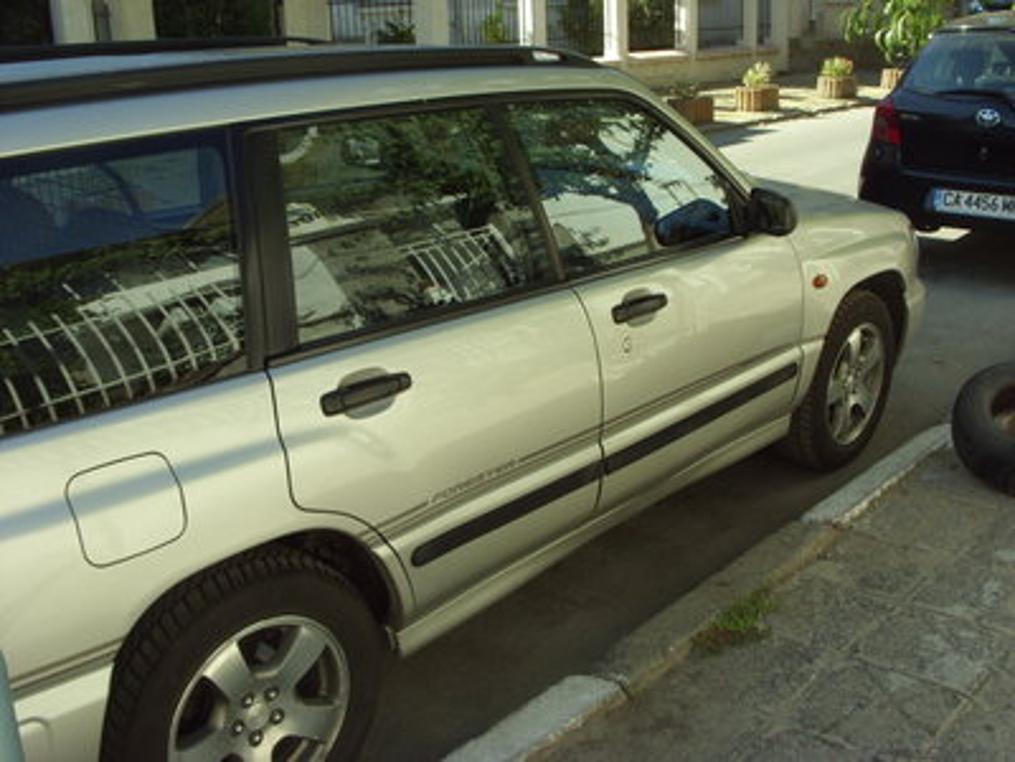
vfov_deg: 37.7
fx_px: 1114
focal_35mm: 38
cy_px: 381
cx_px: 508
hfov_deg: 49.0
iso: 50
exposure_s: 1/250
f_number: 4.9
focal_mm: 6.3
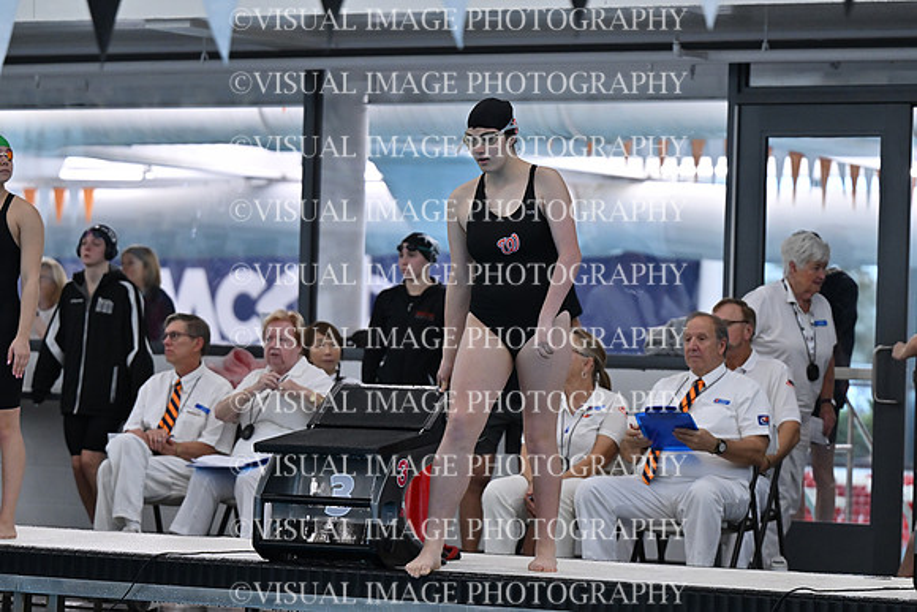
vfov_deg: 9.3
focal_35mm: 147
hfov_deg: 14.0
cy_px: 306
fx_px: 3745
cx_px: 458
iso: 1000
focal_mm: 98
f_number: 2.8
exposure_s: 1/1000
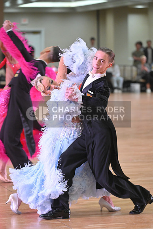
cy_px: 114
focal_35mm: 155
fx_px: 987
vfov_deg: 13.2
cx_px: 76
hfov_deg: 8.9
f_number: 5
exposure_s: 1/320
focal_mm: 155
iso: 3200
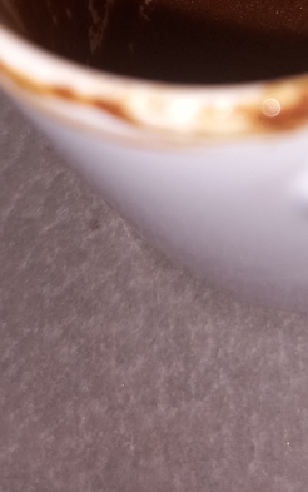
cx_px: 322
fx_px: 899
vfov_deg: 27.9
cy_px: -48
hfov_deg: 18.8
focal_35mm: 67
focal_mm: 4
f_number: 1.8
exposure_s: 1/122
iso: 20
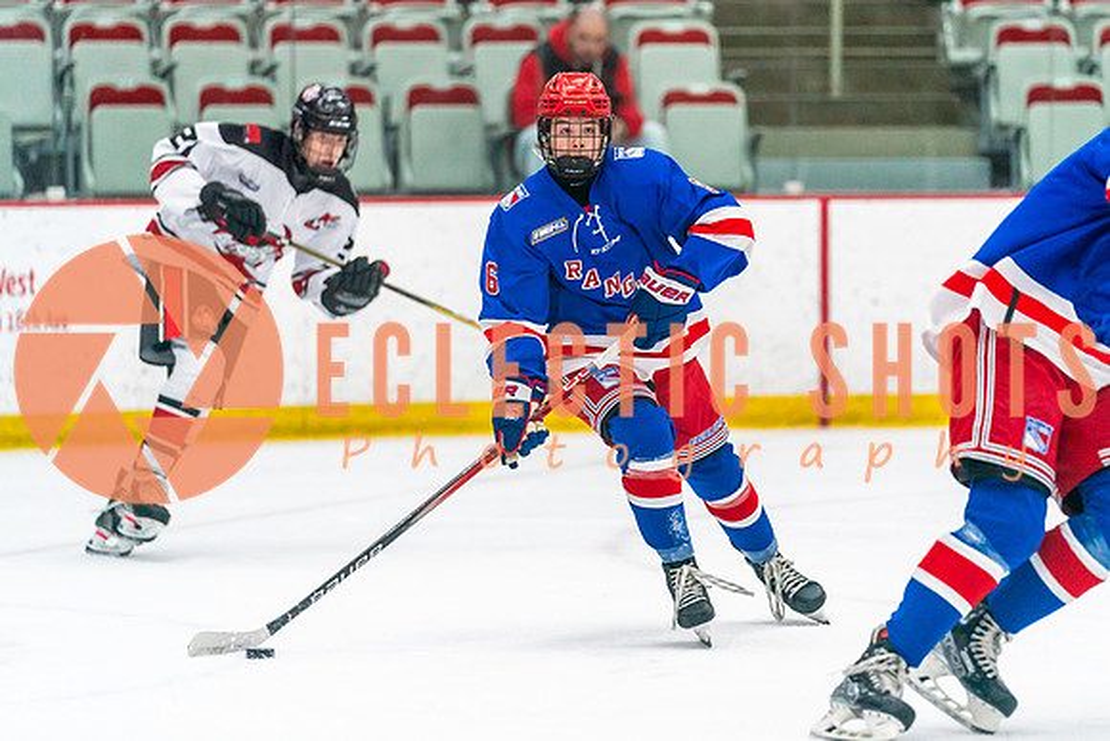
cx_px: 621
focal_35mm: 209
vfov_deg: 6.6
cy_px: 326
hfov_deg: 9.8
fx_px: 6454
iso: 3200
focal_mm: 184
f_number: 2.8
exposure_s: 1/1000
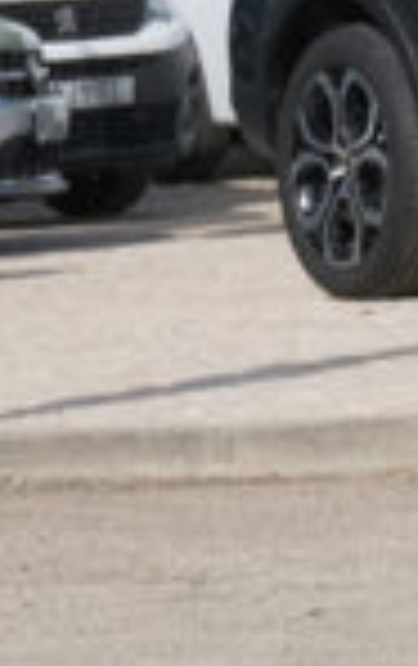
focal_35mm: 429
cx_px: 2184
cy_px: -52
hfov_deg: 2.9
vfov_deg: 4.9
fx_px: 7789
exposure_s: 1/320
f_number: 9
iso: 160
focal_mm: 40.8
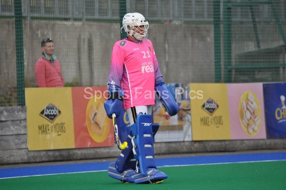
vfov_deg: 3.5
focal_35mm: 390
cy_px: 95
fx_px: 3094
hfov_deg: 5.3
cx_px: 143
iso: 2000
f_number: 5.6
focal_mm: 260
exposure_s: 1/2000
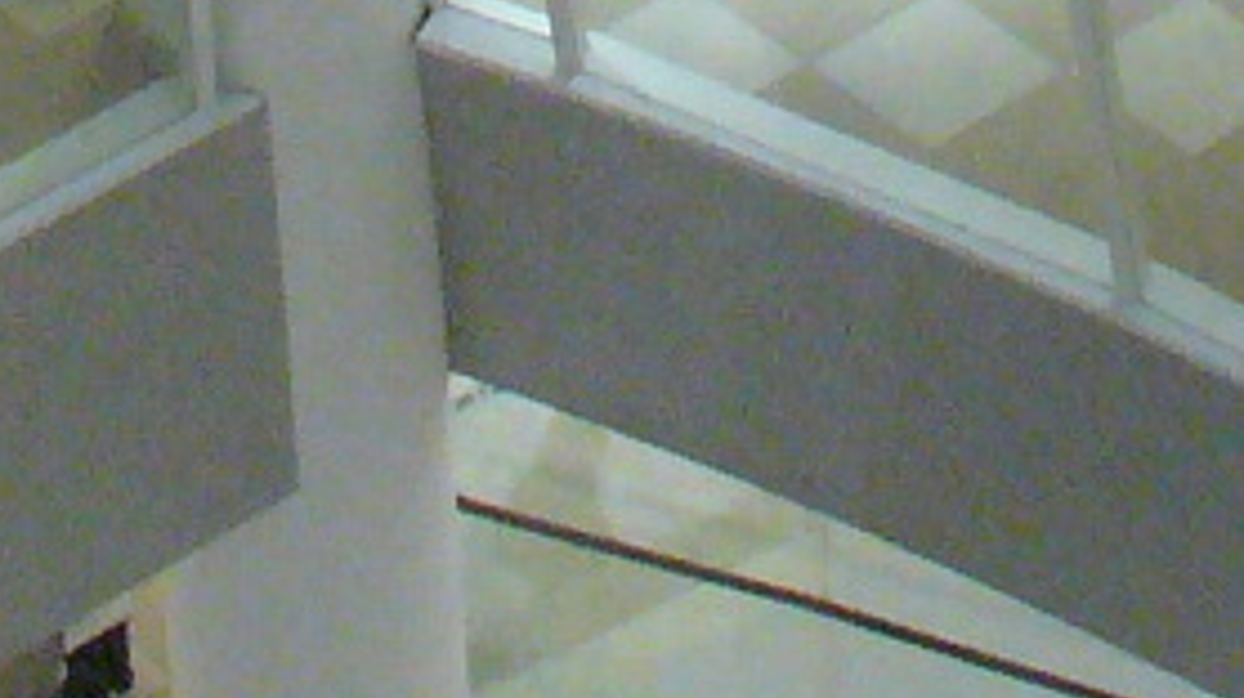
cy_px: -1857
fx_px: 7648
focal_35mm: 232
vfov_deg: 4.8
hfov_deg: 9.3
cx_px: 1052
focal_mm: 6.1
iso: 400
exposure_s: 1/80
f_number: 2.8
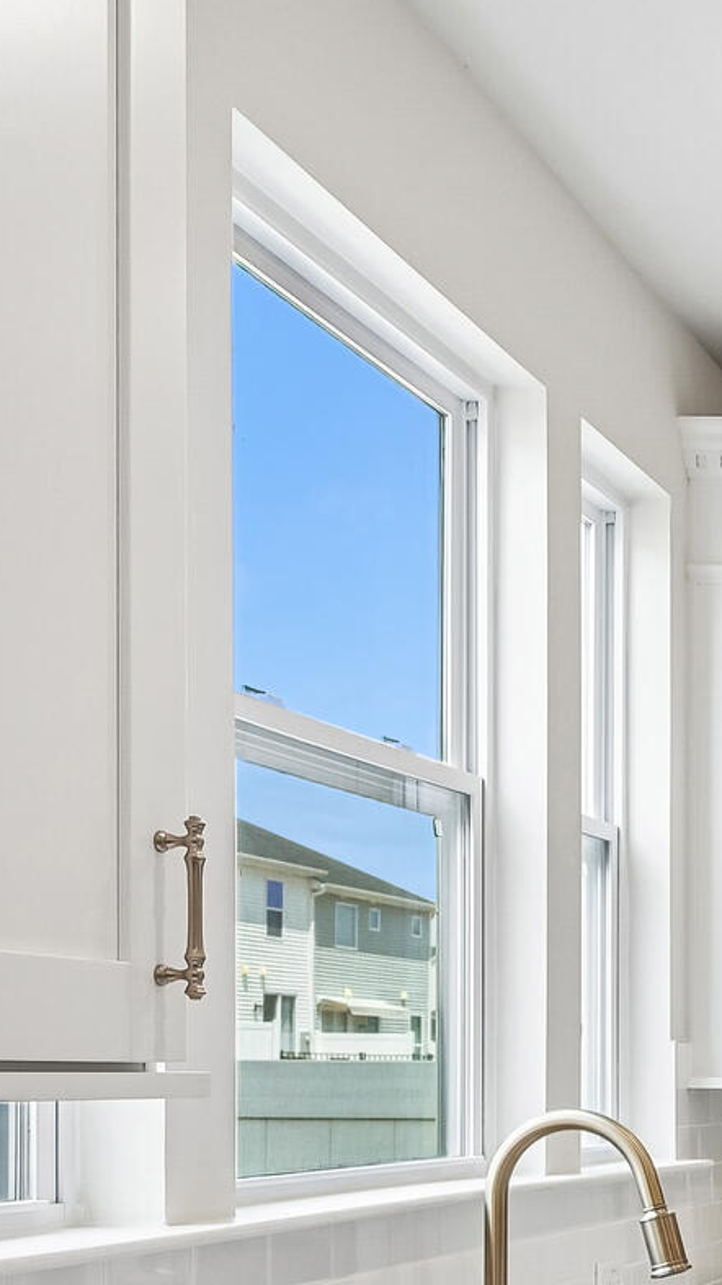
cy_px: 1063
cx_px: 1367
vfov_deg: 32.7
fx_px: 2111
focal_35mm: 62
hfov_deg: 15.9
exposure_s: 1/25
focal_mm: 15.5
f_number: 8
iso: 100
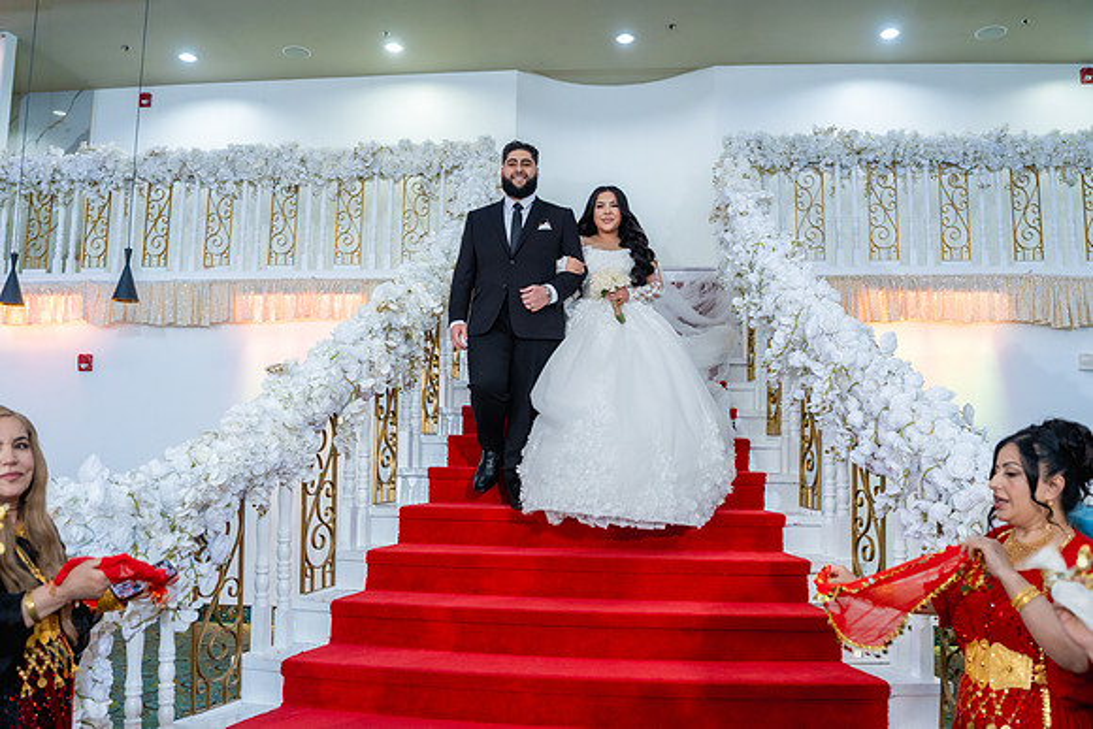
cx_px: 546
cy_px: 364
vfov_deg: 46.4
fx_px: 850
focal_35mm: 28
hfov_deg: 65.5
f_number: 2.8
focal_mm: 28
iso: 800
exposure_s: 1/160
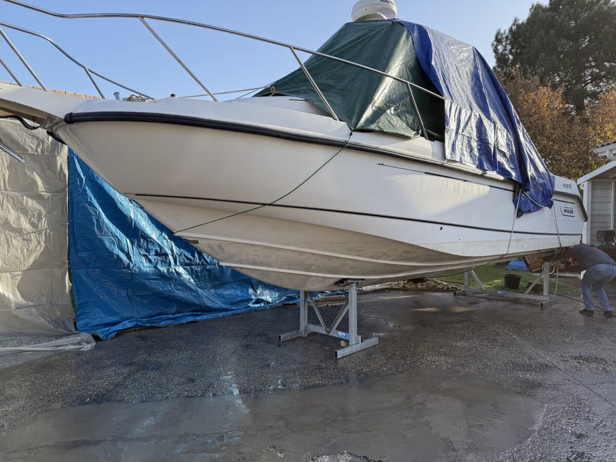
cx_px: 308
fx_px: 427
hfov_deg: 71.6
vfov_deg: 56.8
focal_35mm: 24
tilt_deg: -1.3
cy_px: 231
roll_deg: +0.4
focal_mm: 6.76
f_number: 1.78
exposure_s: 1/1855
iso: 100
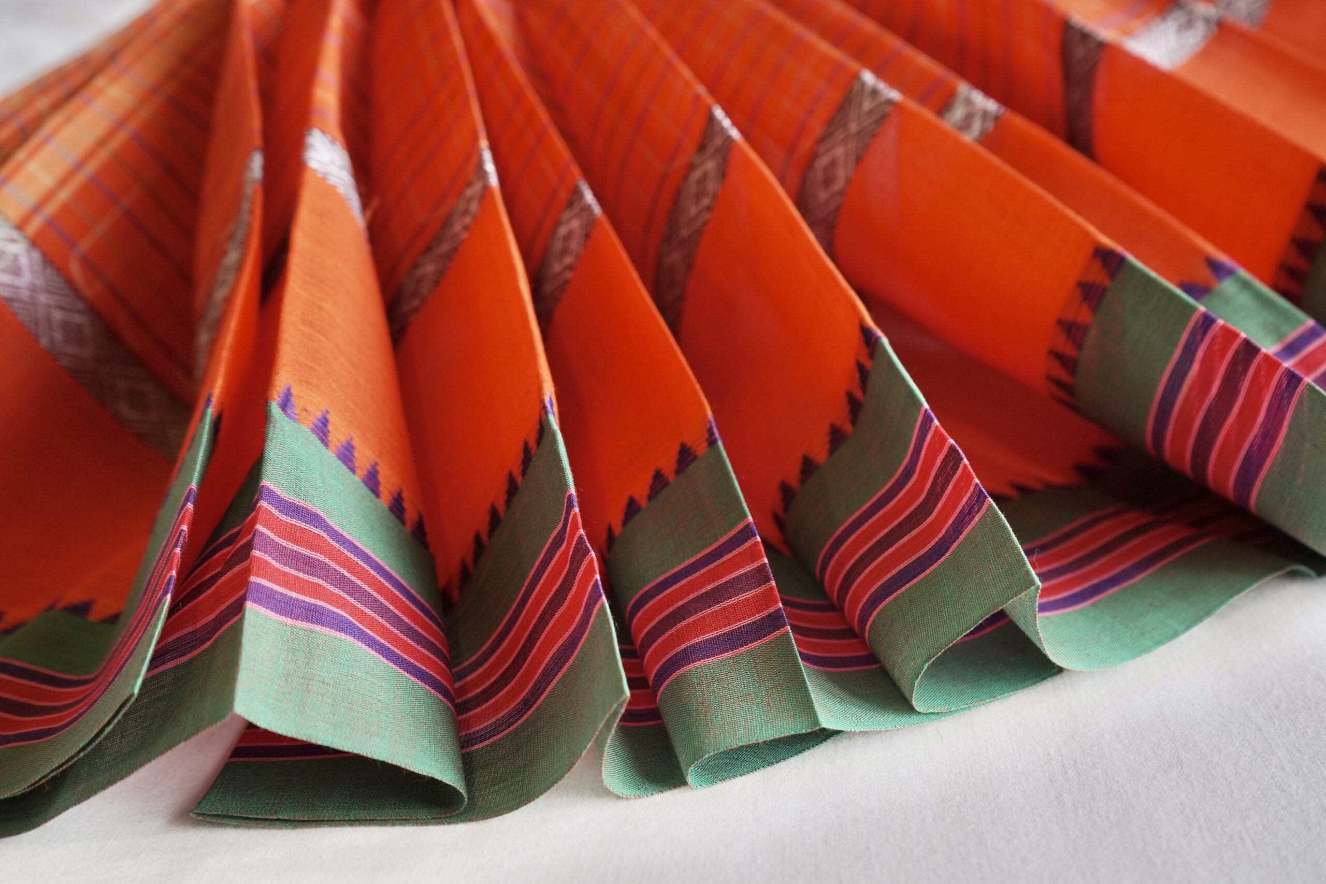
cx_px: 663
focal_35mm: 39
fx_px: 1436
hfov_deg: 49.6
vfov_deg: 34.2
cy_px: 442
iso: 800
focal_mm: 39
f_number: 5.6
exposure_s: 1/60
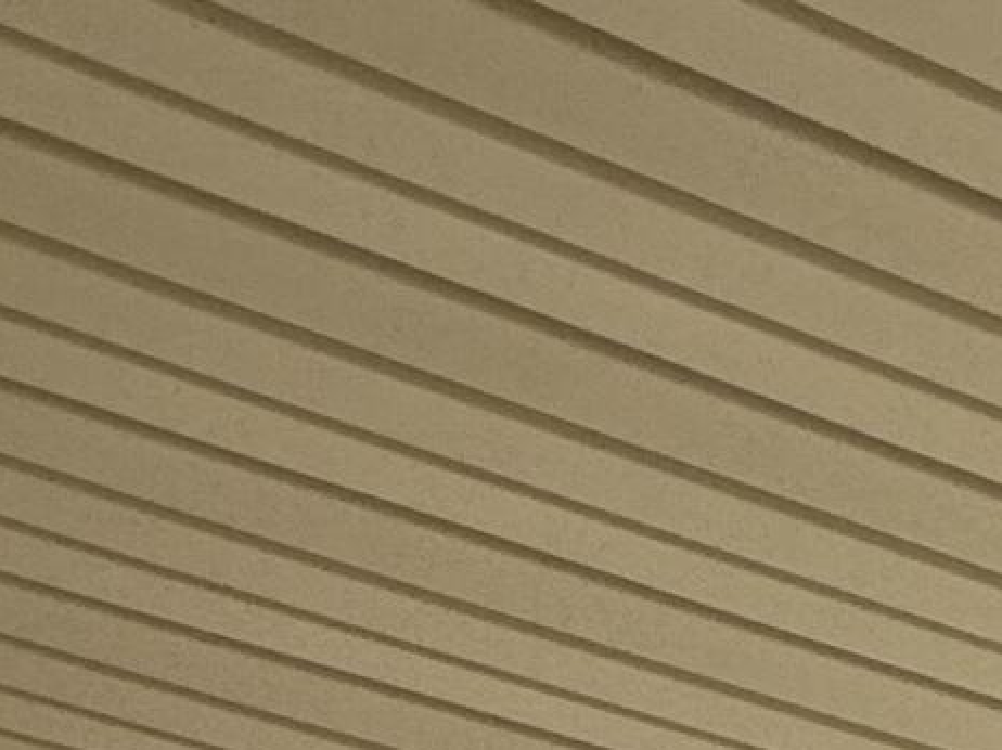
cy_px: 2265
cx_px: 1984
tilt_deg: -0.3
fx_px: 2633
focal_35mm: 91
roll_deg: -1.7
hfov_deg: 16.5
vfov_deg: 10.8
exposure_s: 1/1672
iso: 50
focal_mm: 2.22
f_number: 2.2
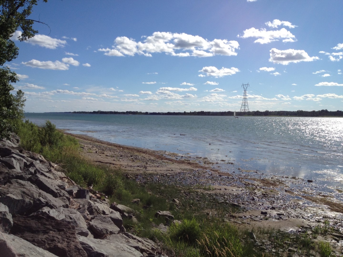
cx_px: 172
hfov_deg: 52.6
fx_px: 347
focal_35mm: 35
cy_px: 128
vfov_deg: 40.7
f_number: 2.4
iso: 64
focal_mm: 4.28
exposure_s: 1/3690
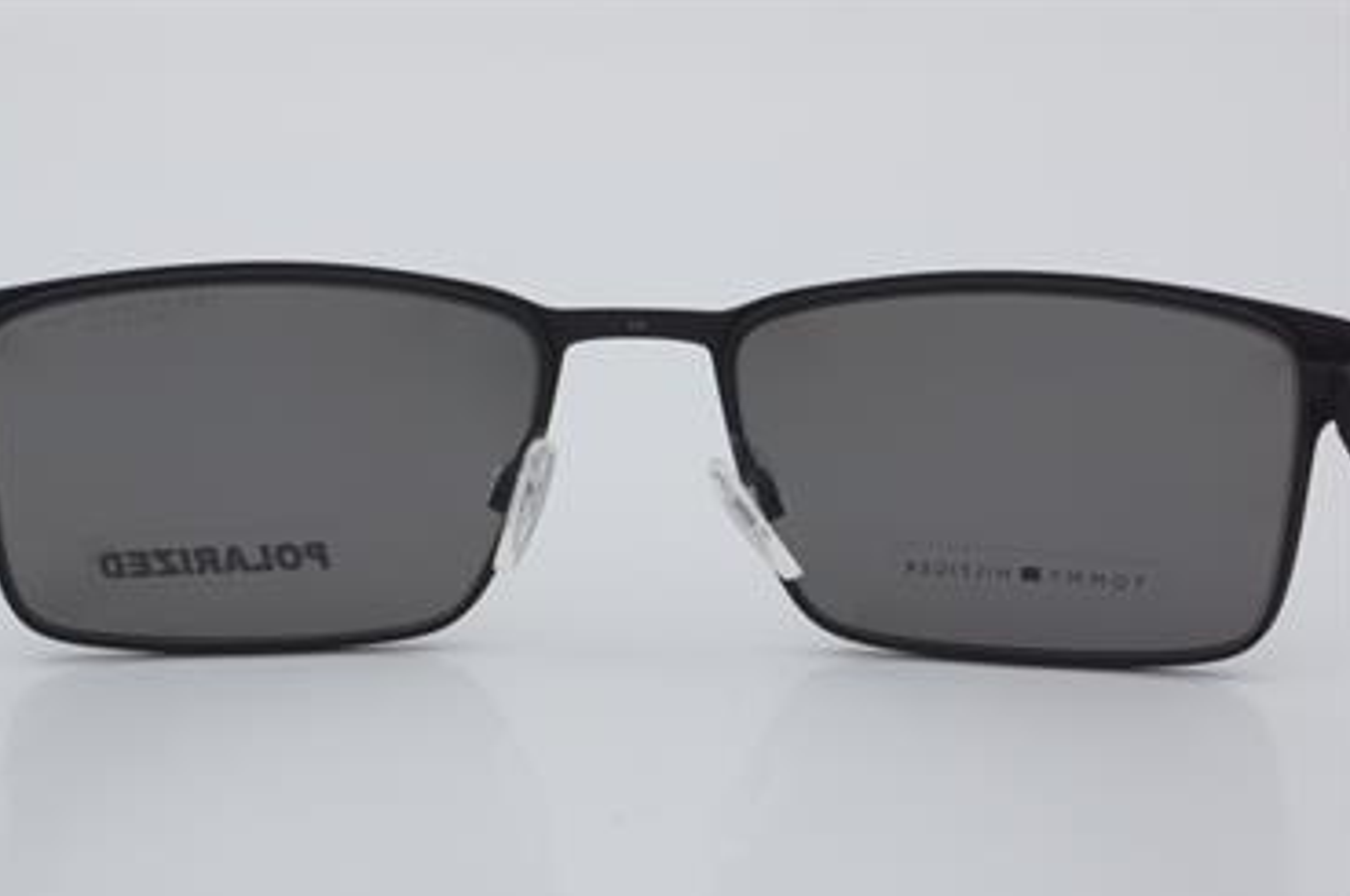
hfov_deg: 22.8
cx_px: 633
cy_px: 472
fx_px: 3353
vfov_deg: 15.2
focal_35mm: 90
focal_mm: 55
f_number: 32
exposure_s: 1/4
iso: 100
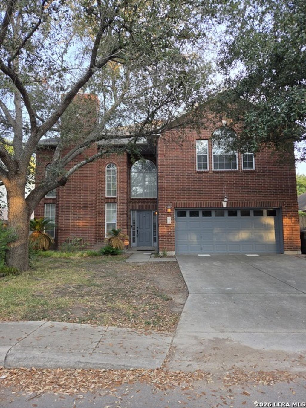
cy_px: 204
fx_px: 271
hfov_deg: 58.9
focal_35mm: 23
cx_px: 153
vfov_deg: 73.9
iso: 50
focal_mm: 5.4
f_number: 1.8
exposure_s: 1/180
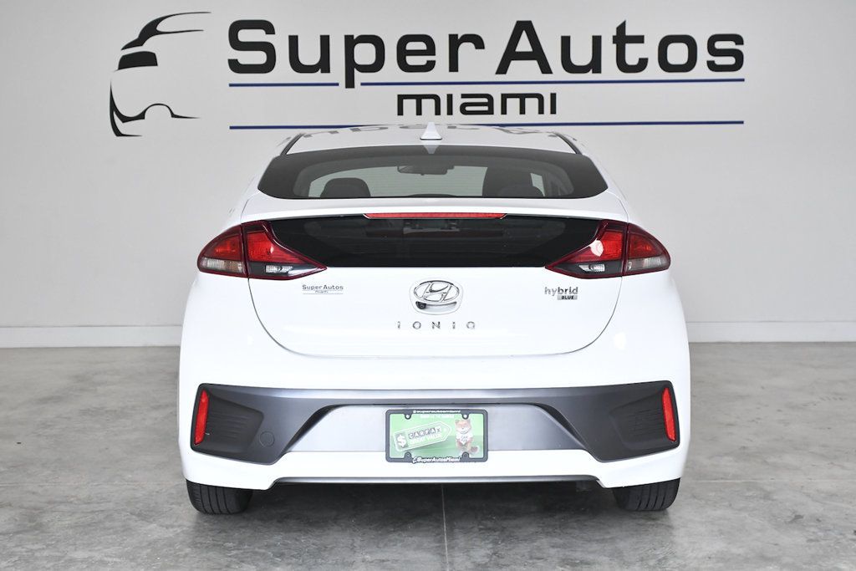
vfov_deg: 25.1
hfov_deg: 36.9
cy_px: 286
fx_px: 1284
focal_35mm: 54
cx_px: 428
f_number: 4.5
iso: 2500
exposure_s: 1/2000
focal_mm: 36
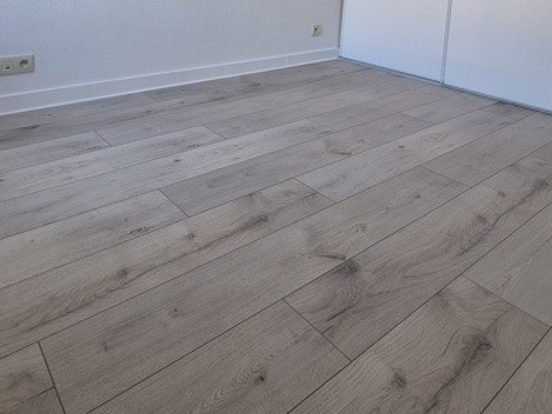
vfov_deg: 45.2
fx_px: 415
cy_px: 4
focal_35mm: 26
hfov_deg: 66.8
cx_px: 229
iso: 160
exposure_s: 1/50
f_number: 2.2
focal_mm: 2.2
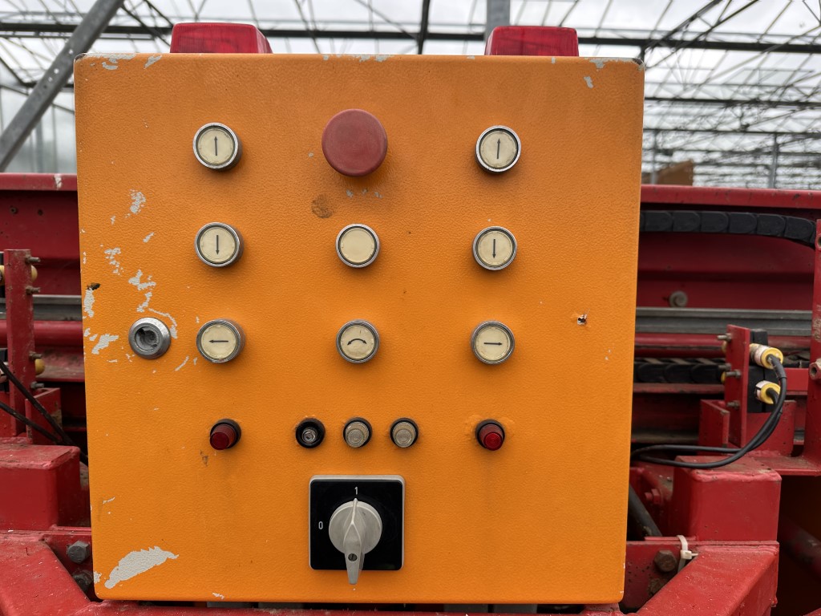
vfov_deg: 56.8
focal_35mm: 24
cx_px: 410
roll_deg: -0.6
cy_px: 308
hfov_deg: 71.6
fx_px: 569
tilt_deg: -7.4
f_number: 1.78
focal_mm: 6.86
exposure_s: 1/527
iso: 80
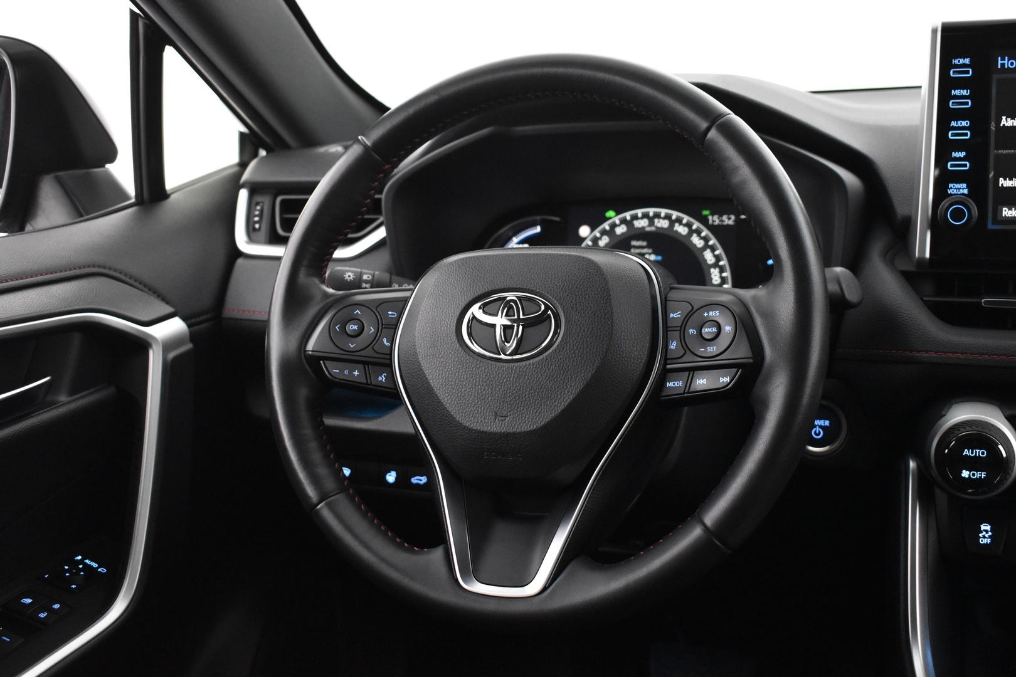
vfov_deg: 33.0
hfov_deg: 47.9
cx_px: 508
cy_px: 338
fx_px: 1143
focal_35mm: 40
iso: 3200
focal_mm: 27
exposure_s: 1/25
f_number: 4
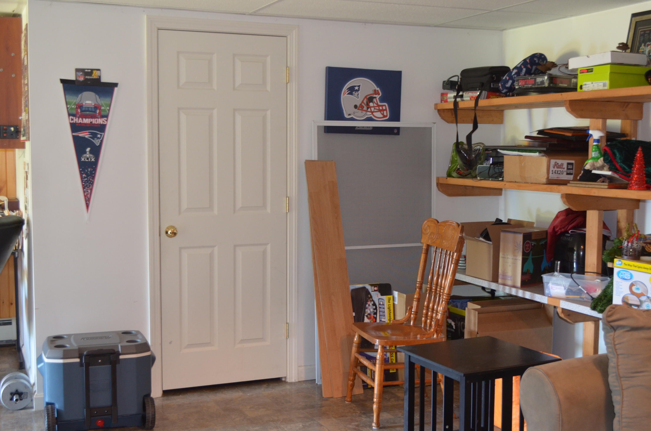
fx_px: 866
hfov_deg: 41.2
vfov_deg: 28.0
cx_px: 326
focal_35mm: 48
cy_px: 216
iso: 800
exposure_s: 1/6
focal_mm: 32
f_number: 4.8
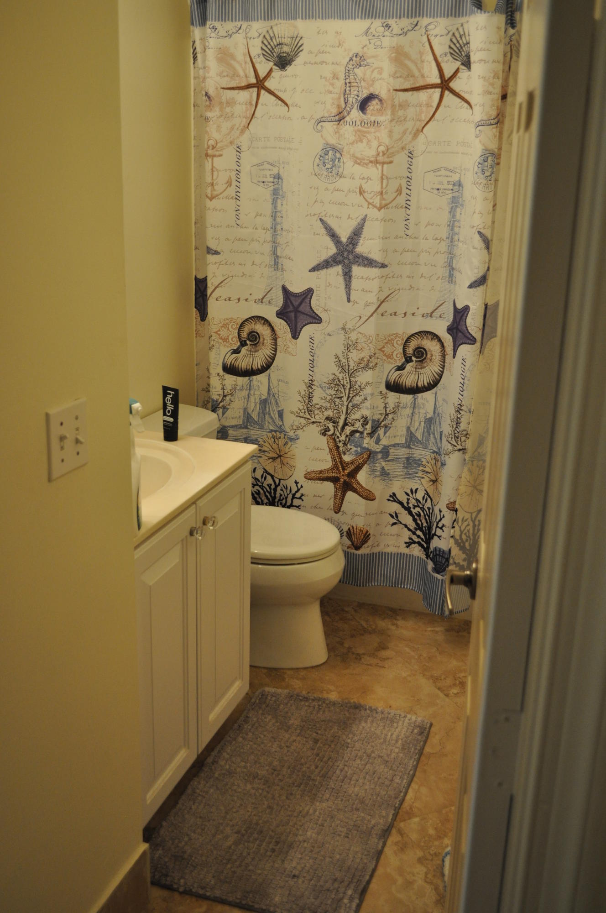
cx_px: 303
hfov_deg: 34.1
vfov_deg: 49.6
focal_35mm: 39
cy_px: 456
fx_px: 987
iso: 800
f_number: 4.2
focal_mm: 26
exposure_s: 1/40
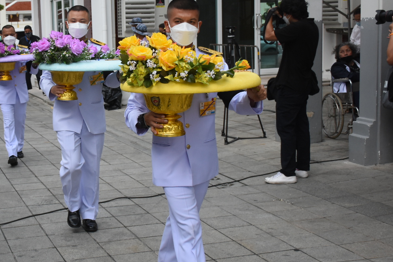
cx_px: 88
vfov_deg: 22.6
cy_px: 115
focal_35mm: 60
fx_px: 655
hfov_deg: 32.6
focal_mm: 24
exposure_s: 1/6400
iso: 1000
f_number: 3.8
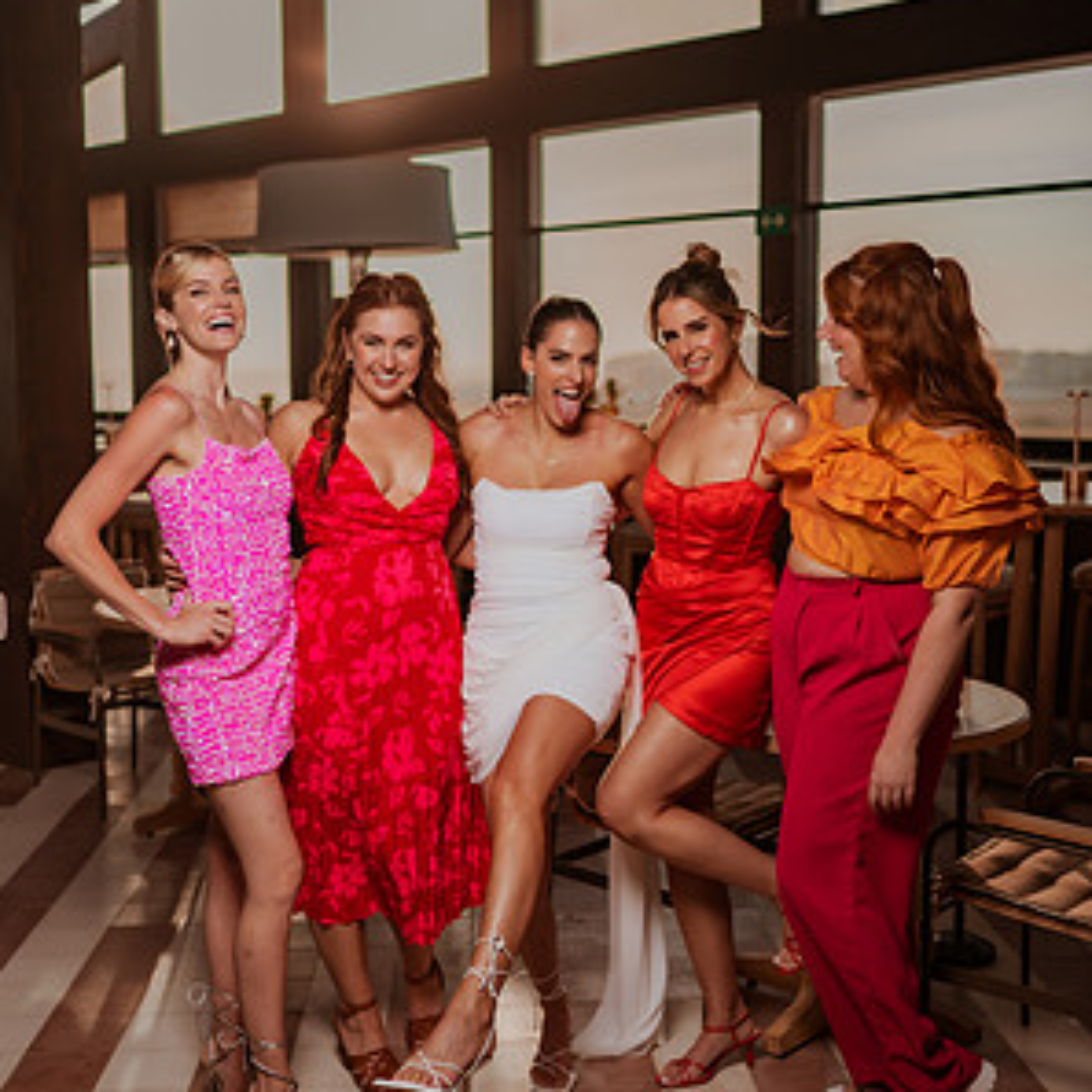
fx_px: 1606
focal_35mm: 45
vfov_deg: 37.5
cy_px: 507
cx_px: 544
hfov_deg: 37.6
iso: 100
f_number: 1.8
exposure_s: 1/6400
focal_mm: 35
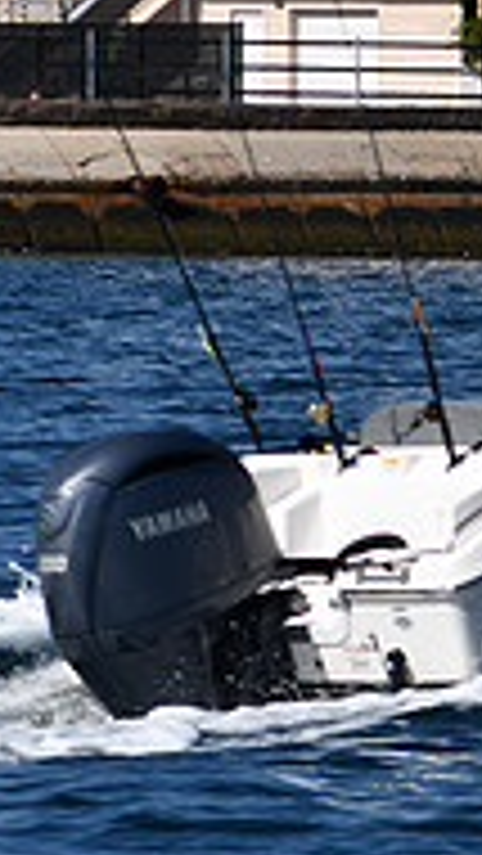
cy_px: 232
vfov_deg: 3.5
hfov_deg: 1.9
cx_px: 1099
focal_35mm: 624
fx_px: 14165
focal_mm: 130
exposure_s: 1/500
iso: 100
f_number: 8
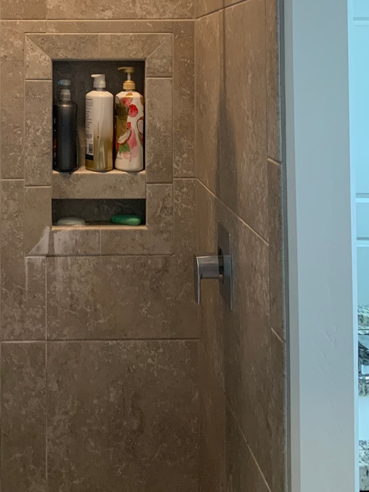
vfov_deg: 32.4
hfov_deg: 25.3
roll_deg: +0.9
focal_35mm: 57
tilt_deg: +0.8
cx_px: 86
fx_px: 810
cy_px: 64
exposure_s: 1/60
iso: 100
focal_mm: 3
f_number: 1.8
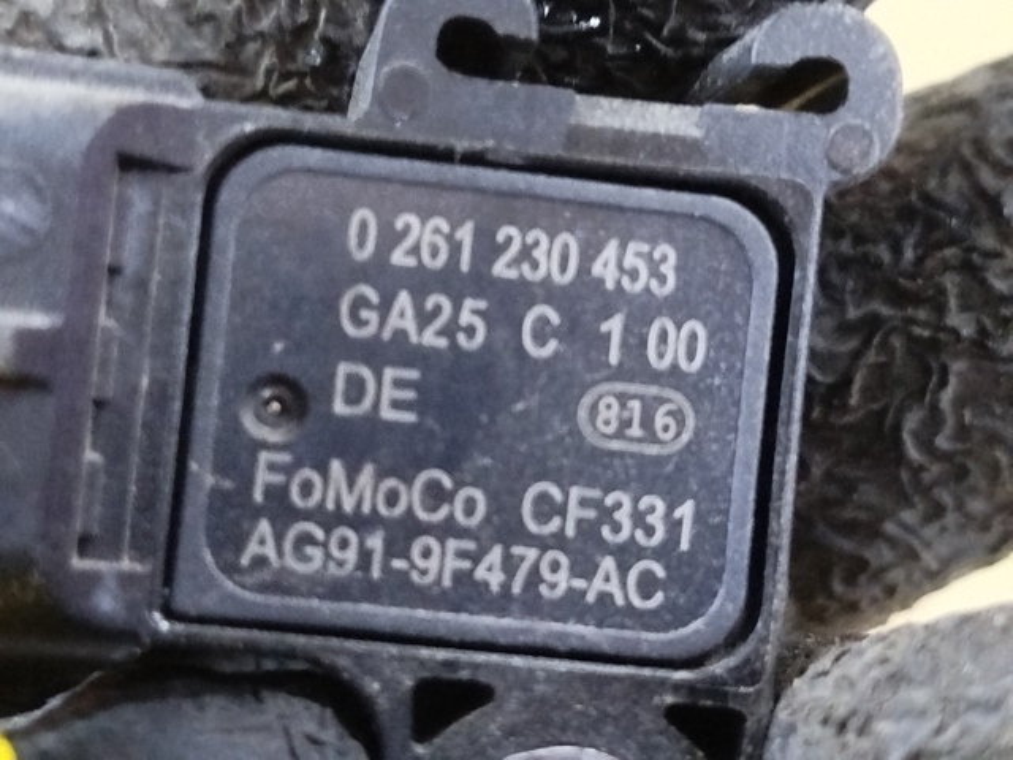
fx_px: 2107
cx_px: 506
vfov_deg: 20.4
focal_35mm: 72
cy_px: 380
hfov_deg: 27.0
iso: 640
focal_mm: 5.31
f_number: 1.7
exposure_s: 1/17
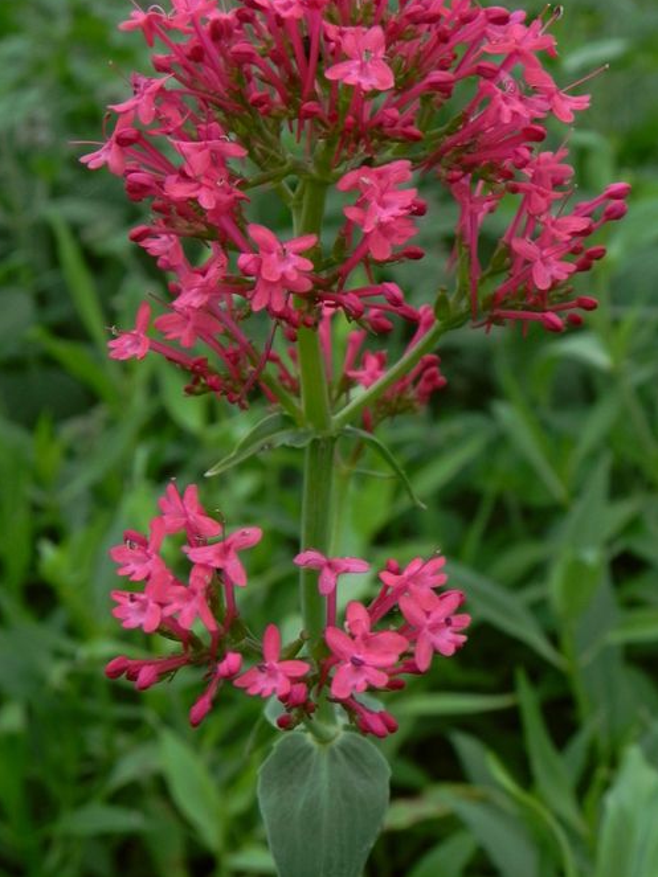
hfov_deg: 21.0
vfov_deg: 27.7
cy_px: 364
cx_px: 351
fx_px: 1775
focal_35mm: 70
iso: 160
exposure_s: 1/50
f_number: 5.6
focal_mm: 10.3
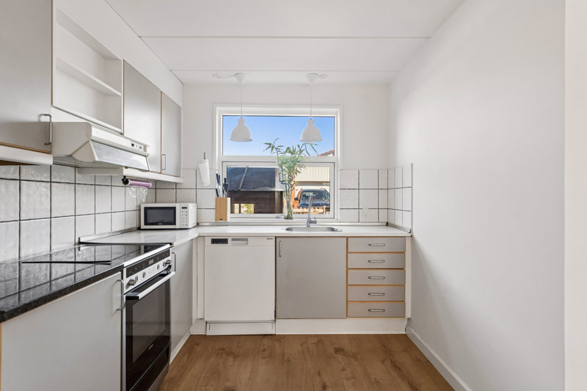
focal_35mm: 19
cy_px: 196
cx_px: 294
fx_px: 306
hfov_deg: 87.5
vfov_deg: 65.1
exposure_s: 1/160
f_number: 7.1
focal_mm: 18.8
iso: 1000
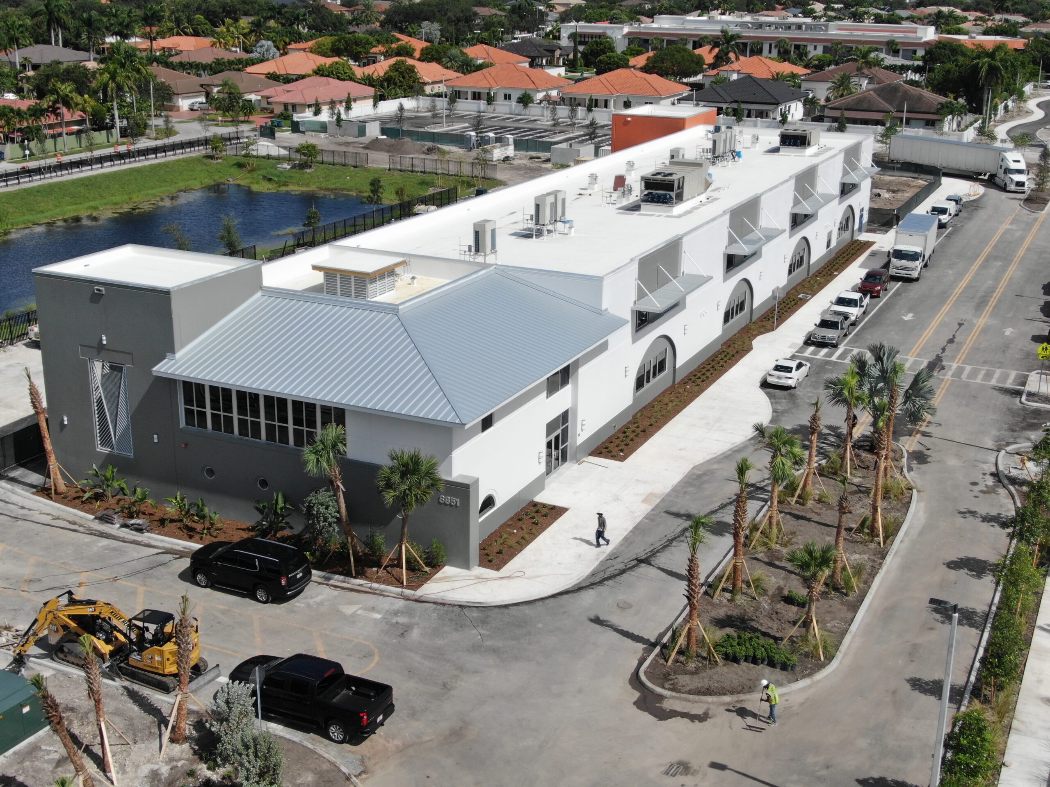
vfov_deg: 33.6
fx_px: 1304
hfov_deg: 43.9
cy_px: 394
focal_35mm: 43
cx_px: 525
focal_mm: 7.55
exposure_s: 1/1250
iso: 100
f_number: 3.6
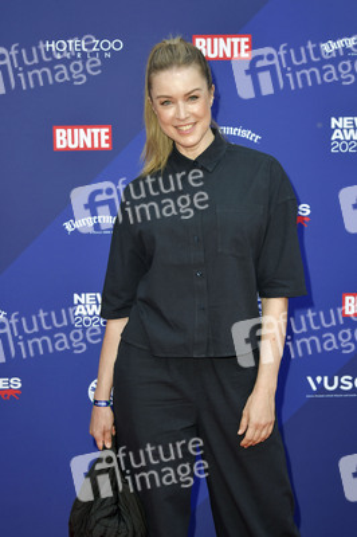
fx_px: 864
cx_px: 178
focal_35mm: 58
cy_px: 268
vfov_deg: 34.5
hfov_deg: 23.3
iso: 640
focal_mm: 58
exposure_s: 1/200
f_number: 6.3
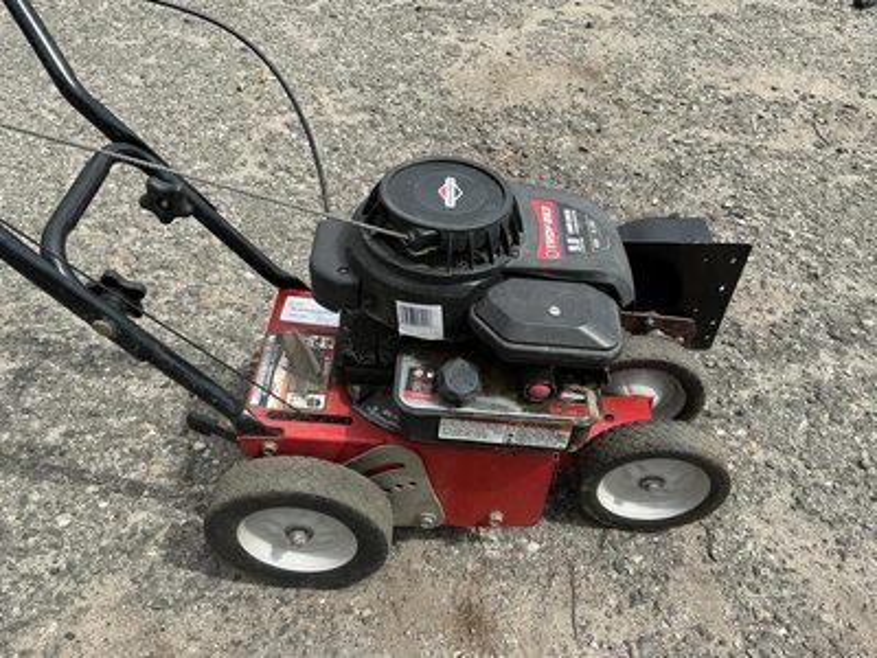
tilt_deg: -45.6
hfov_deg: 63.4
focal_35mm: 28
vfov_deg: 49.7
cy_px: 329
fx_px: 709
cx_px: 438
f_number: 1.8
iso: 25
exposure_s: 1/1144
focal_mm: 3
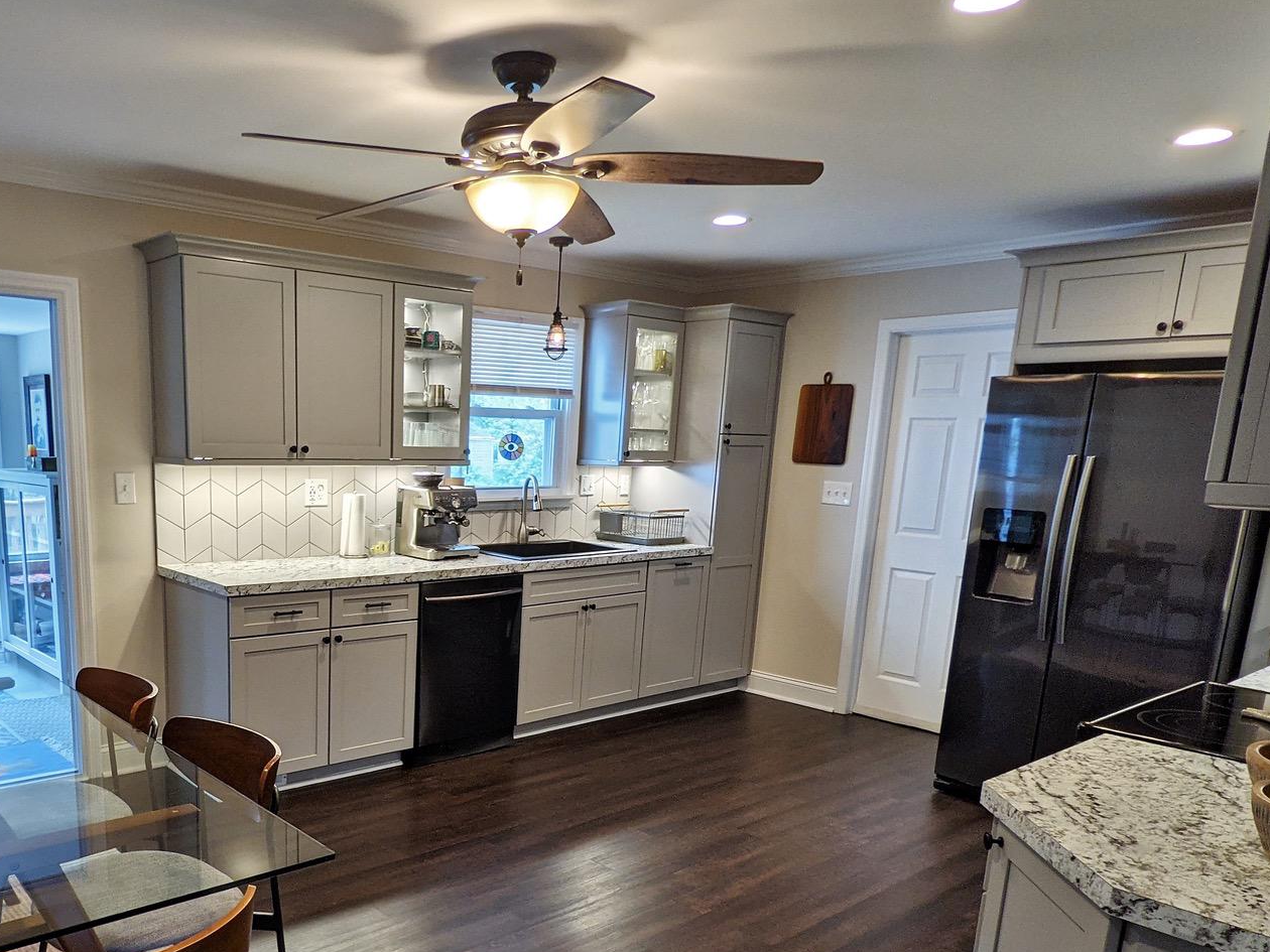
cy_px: 657
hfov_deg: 65.5
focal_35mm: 26
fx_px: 954
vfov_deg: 51.8
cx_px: 421
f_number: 2.2
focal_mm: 2.22
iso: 44
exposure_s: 1/30
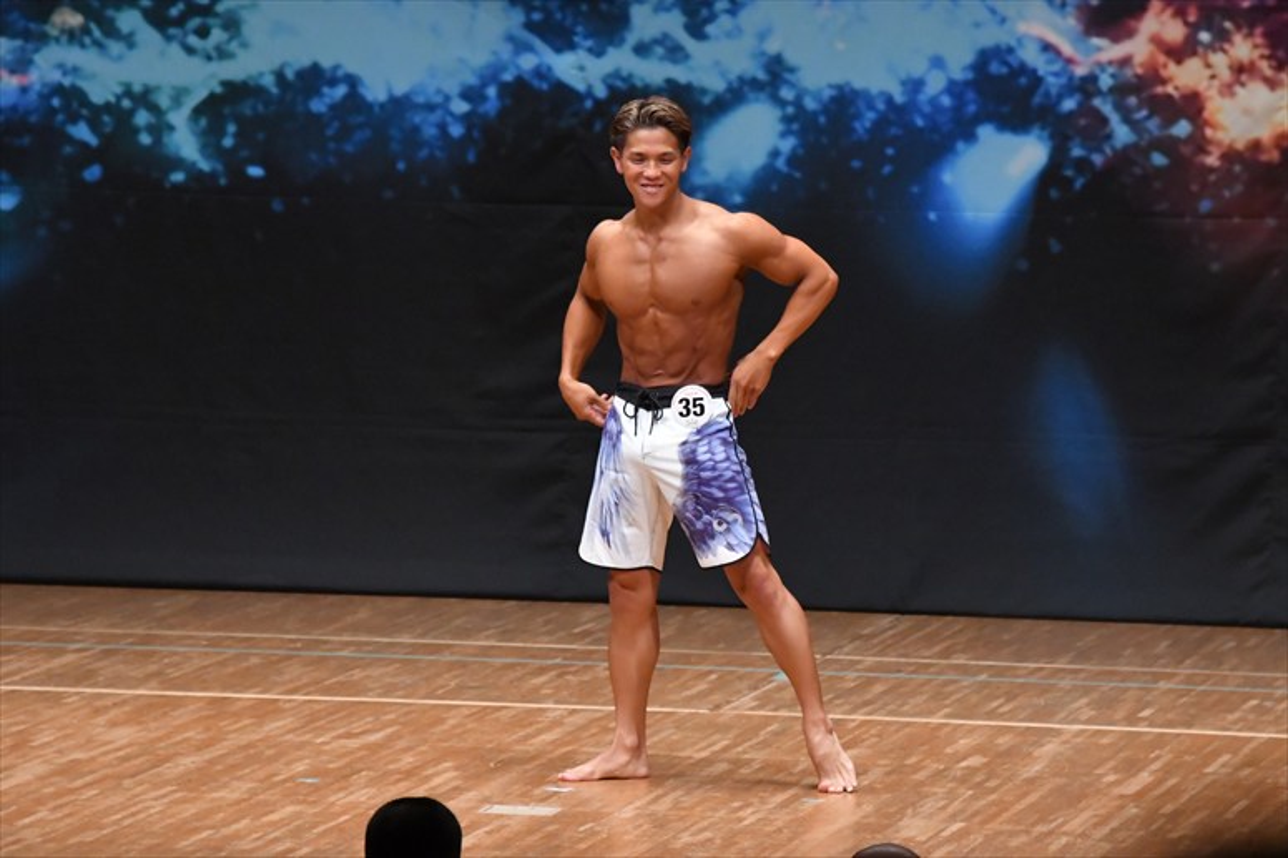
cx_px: 644
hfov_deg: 7.2
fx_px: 10192
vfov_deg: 4.8
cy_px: 429
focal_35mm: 285
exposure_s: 1/400
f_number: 5.6
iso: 6400
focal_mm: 190
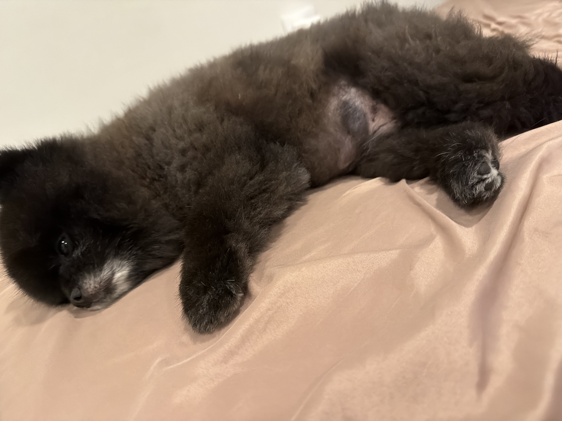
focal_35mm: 24
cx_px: 281
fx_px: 390
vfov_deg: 56.8
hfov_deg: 71.6
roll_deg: +21.6
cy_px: 210
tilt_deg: -25.9
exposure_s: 1/60
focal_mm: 6.76
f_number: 1.78
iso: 640
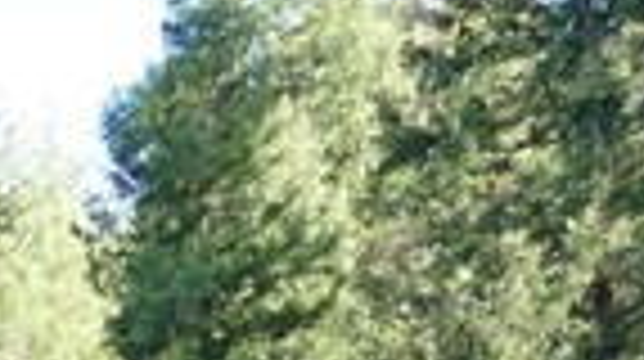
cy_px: 1593
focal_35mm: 199
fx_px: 3394
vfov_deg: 5.2
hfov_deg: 9.7
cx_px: -838
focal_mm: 9.12
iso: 125
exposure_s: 1/160
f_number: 2.8
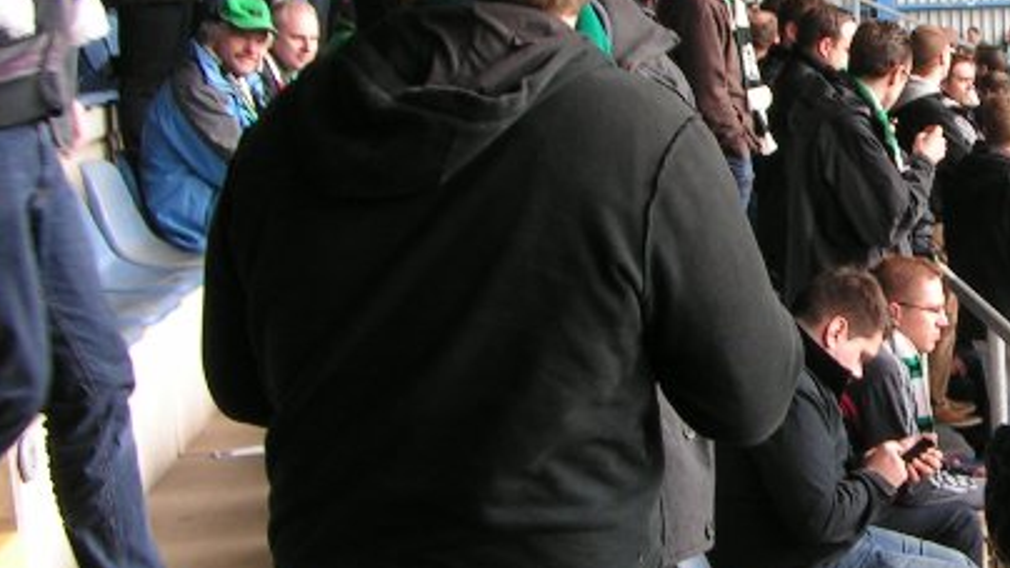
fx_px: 2195
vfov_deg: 14.7
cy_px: 235
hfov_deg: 24.9
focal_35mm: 82
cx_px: 958
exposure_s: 1/50
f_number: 4.5
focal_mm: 5.8
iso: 50
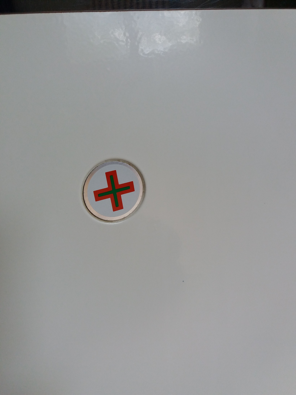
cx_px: 148
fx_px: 319
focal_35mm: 28
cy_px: 198
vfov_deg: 63.4
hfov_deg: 49.7
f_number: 1.9
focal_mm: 3.7
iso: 100
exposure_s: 1/100
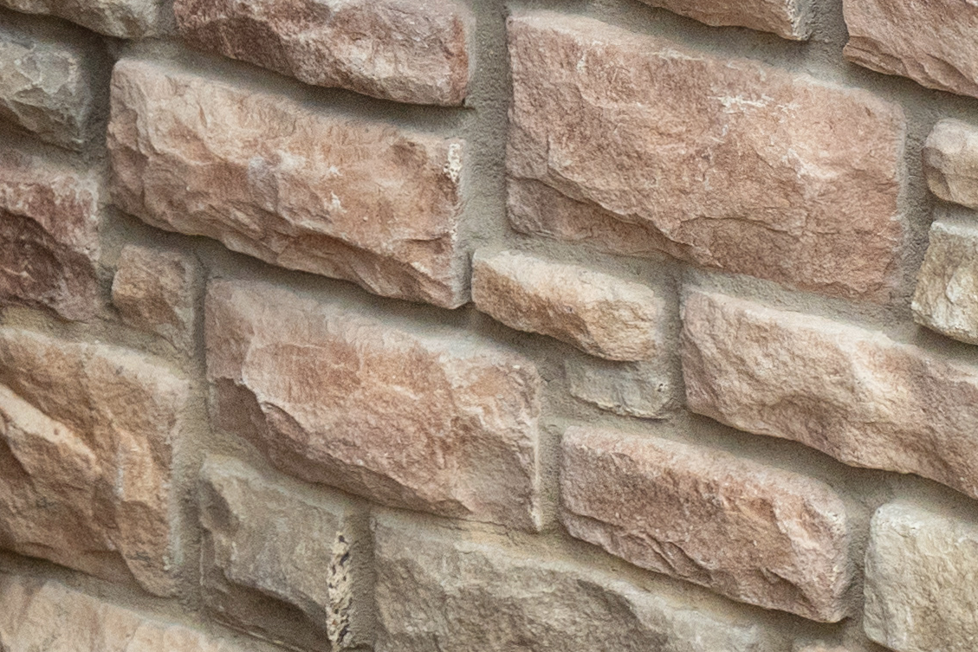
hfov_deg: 10.8
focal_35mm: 186
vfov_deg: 6.9
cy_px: -959
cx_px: -362
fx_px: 5053
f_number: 4.5
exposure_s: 1/3200
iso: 1250
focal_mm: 35
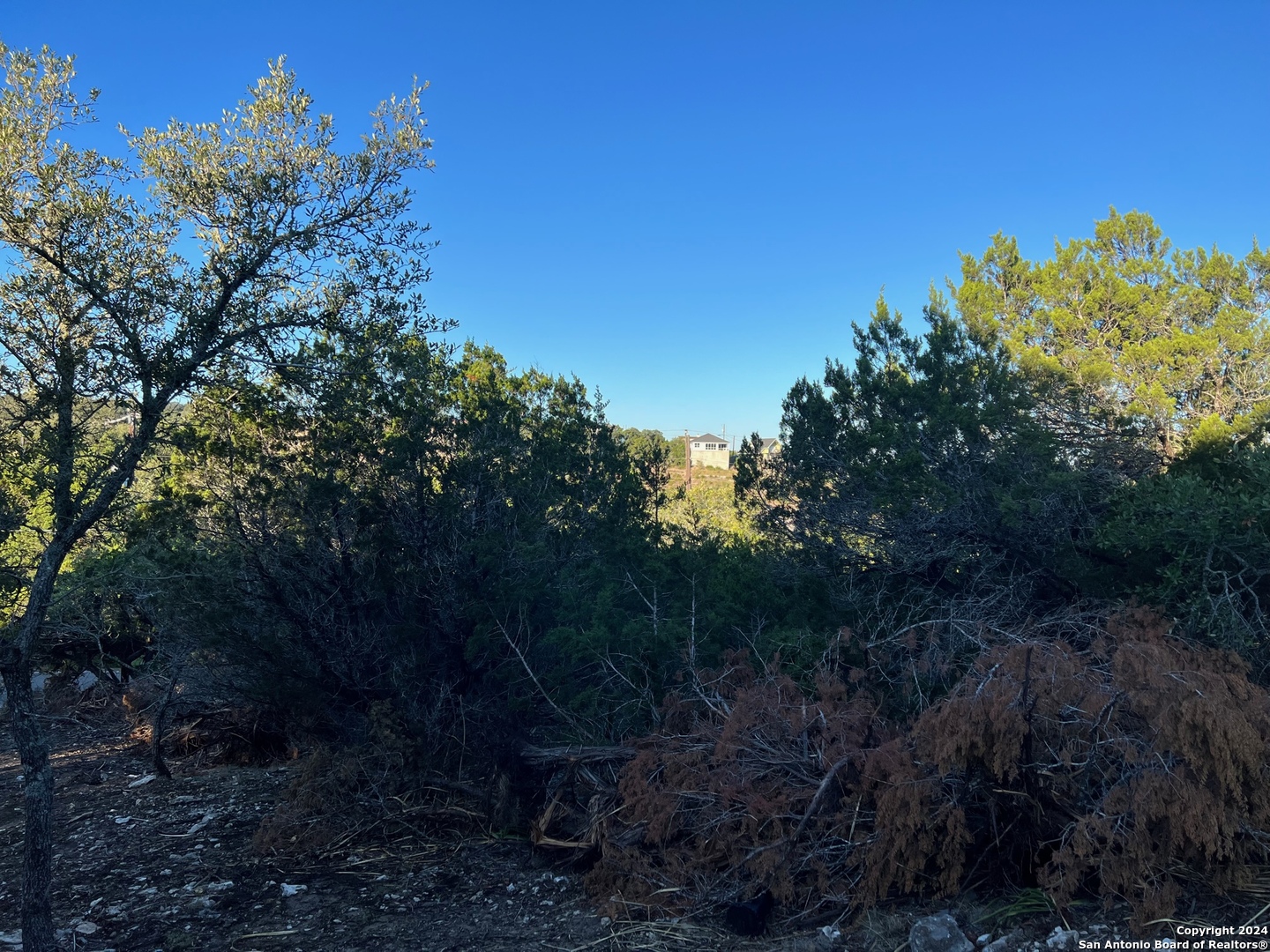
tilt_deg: -1.1
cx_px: 635
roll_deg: -1.5
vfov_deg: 53.1
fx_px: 954
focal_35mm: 26
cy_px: 476
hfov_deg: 67.3
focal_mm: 5.7
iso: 50
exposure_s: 1/1934
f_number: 1.5
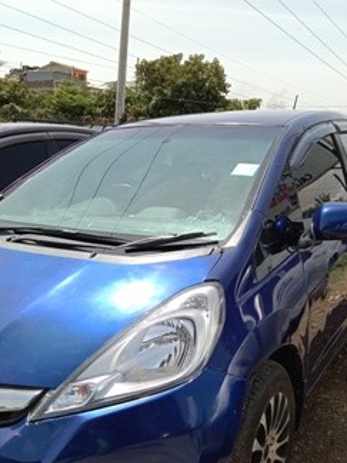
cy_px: 226
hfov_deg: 39.6
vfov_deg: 51.3
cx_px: 183
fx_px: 481
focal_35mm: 36
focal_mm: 3.65
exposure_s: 1/759
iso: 100
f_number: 2.2
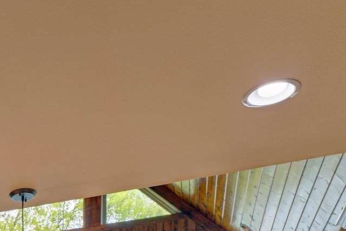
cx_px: -133
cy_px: 463
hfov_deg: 25.0
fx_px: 644
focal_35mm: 67
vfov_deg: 15.9
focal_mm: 14
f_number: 5.6
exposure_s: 1/3
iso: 100
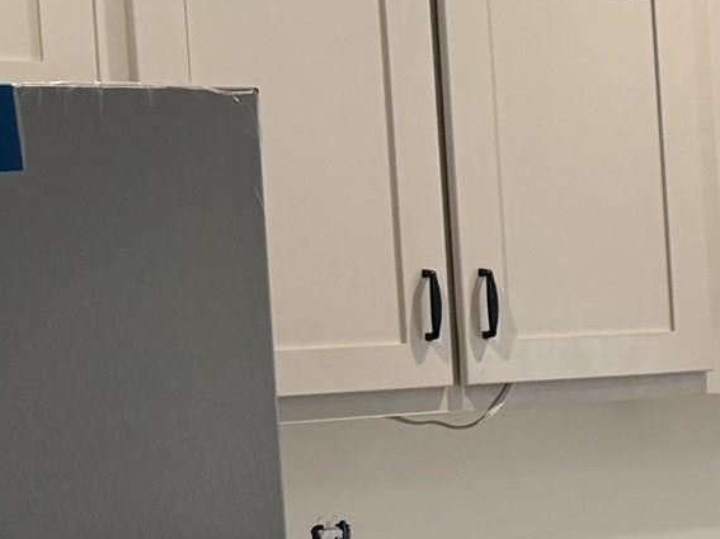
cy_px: 410
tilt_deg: -3.3
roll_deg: +1.8
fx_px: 2703
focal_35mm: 130
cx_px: 1777
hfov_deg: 12.0
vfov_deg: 11.4
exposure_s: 1/120
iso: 125
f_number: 1.78
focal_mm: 6.76
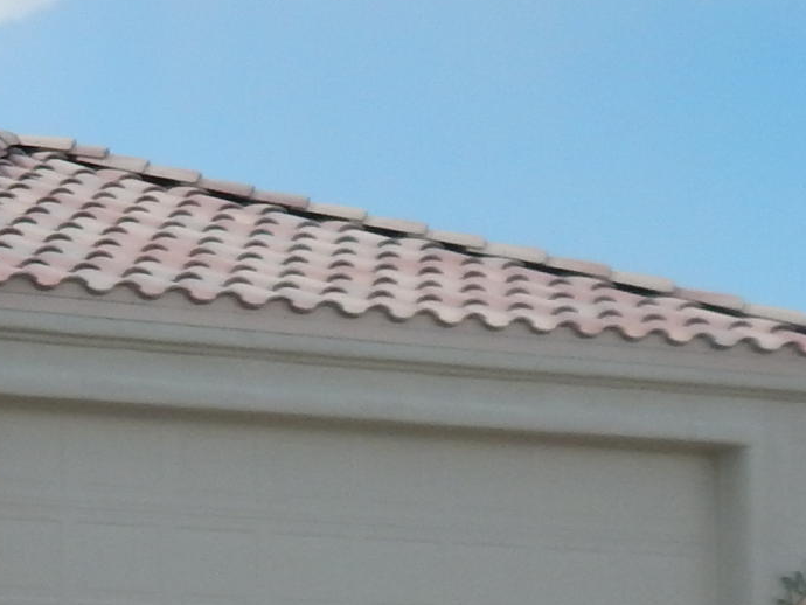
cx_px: -749
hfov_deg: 15.9
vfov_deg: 14.7
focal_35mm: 100
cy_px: 484
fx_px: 2329
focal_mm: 4
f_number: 3
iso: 125
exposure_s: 1/1500
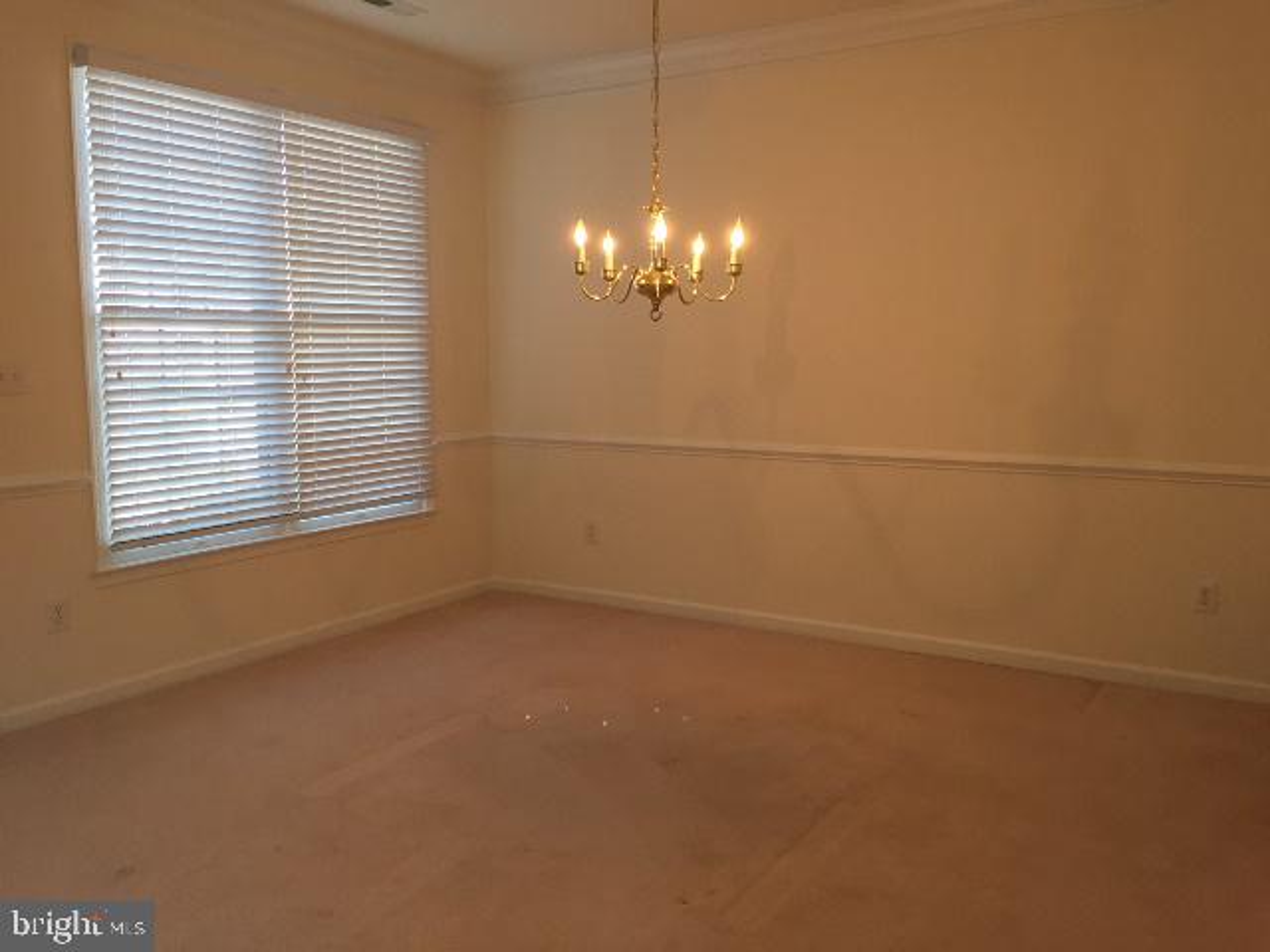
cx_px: 635
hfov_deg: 61.7
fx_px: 1064
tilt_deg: -6.8
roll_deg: -0.3
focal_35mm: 29
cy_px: 476
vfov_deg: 48.2
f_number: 2.2
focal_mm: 4.15
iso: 32
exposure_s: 1/40
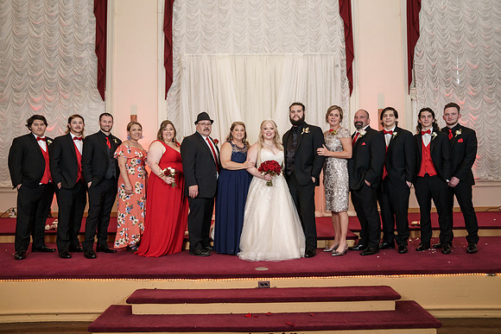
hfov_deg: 65.5
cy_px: 167
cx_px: 250
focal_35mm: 28
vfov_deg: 46.4
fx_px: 390
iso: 2000
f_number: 4
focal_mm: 28
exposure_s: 1/160
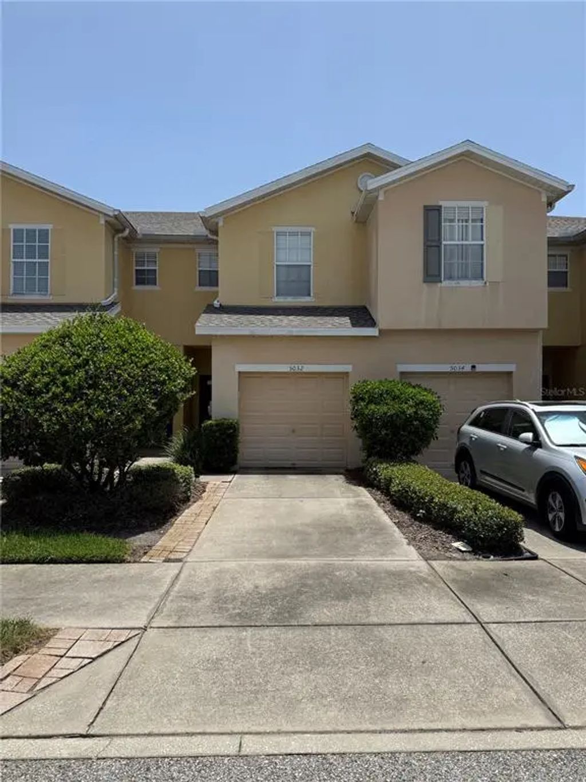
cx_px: 293
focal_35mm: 24
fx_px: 542
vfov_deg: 71.6
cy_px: 391
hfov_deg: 56.8
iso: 80
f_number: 1.78
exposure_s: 1/6173
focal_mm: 6.76
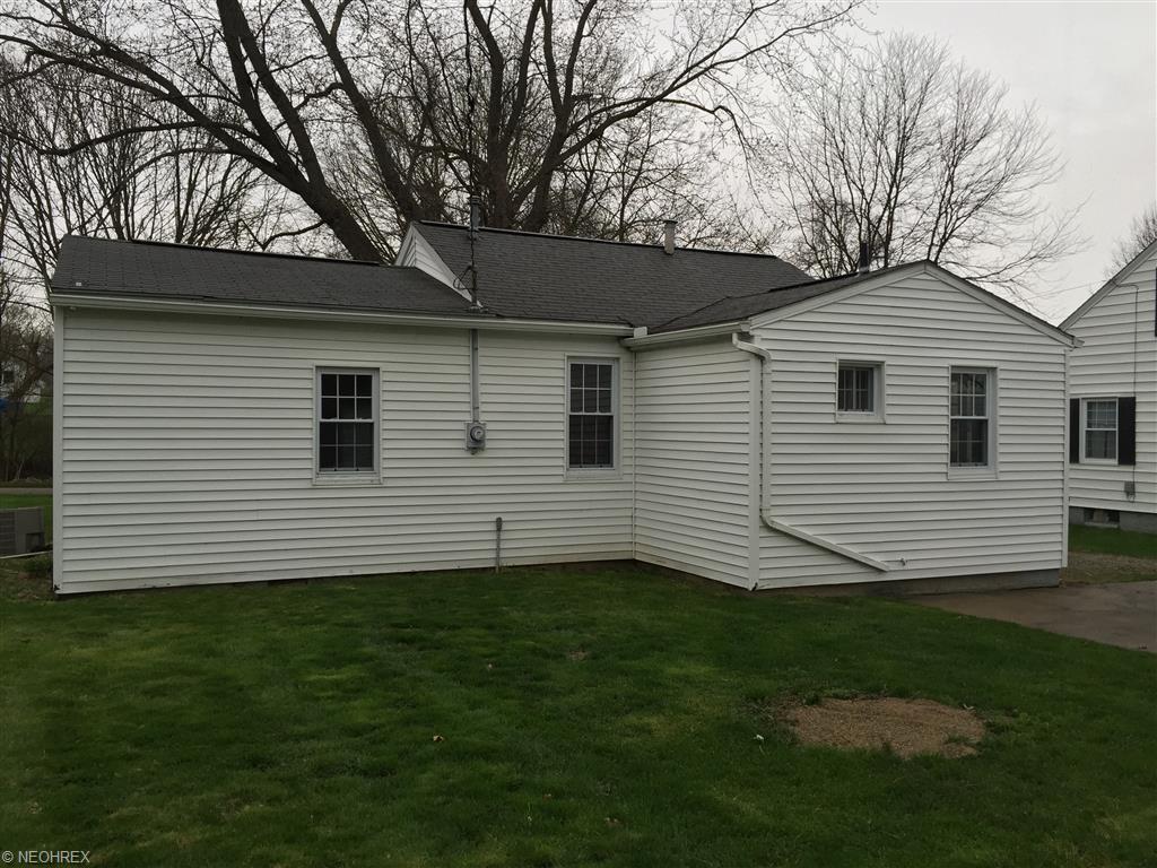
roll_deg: +1.0
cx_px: 578
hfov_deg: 61.7
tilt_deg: -0.4
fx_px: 969
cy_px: 434
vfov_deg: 48.2
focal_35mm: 29
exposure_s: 1/120
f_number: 2.2
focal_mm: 4.15
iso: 40
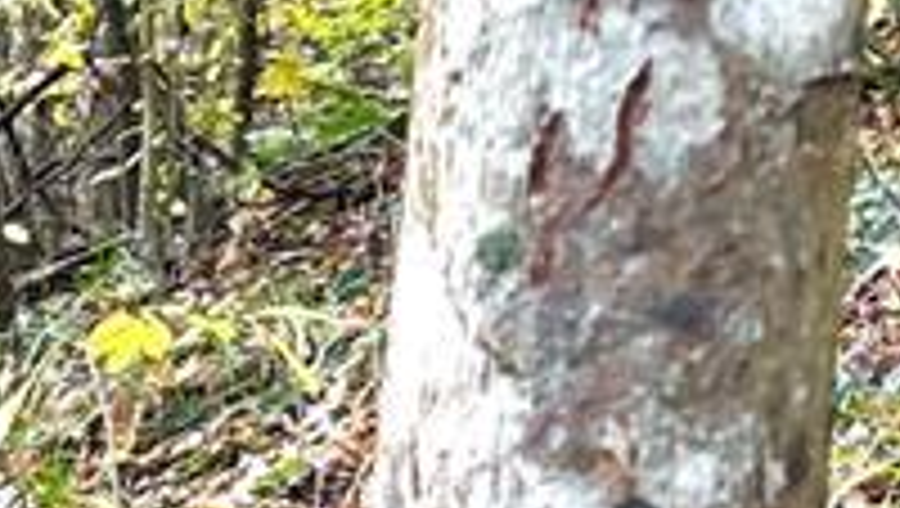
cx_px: 124
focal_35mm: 212
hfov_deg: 10.1
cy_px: 836
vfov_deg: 5.7
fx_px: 5065
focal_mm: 5.7
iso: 50
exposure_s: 1/162
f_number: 1.5
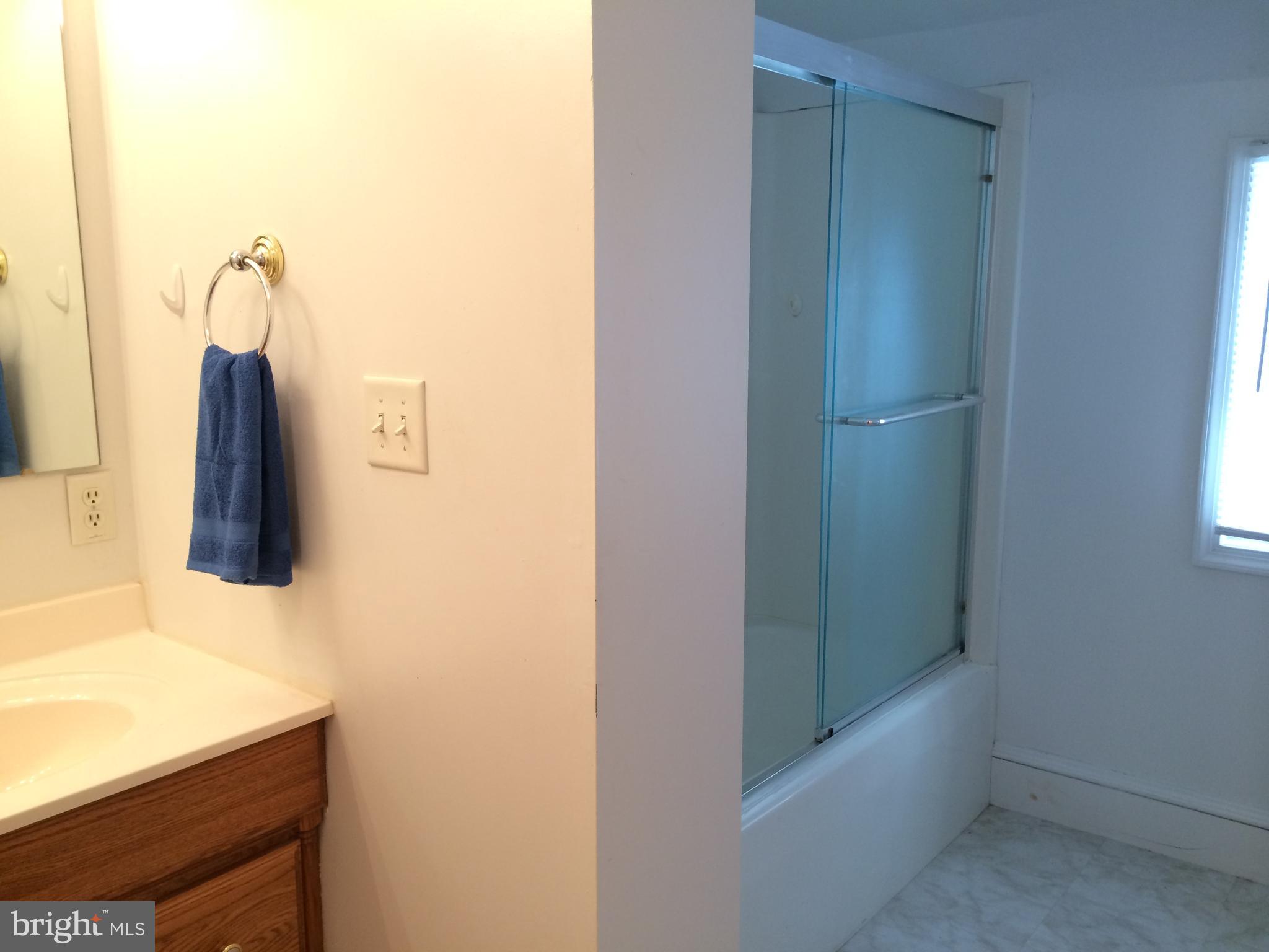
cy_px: 476
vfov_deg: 46.8
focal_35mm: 30
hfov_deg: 60.0
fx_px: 1100
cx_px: 634
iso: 50
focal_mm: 4.12
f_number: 2.2
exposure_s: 1/30
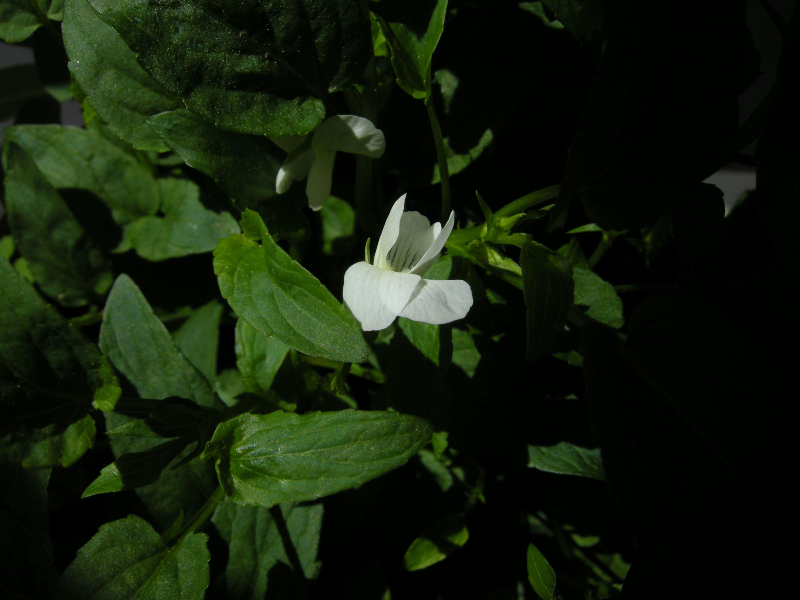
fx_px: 809
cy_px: 300
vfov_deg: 40.7
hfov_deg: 52.6
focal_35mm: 35
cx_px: 400
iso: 64
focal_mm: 7.5
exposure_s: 1/335
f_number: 6.8
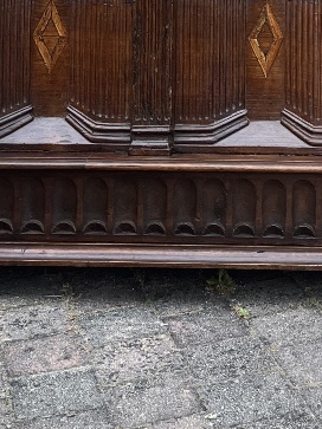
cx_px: 380
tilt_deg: +4.1
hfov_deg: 16.5
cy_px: -219
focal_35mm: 86
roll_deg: -0.3
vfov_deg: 19.7
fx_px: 1067
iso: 40
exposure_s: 1/213
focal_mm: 5.1
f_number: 1.6
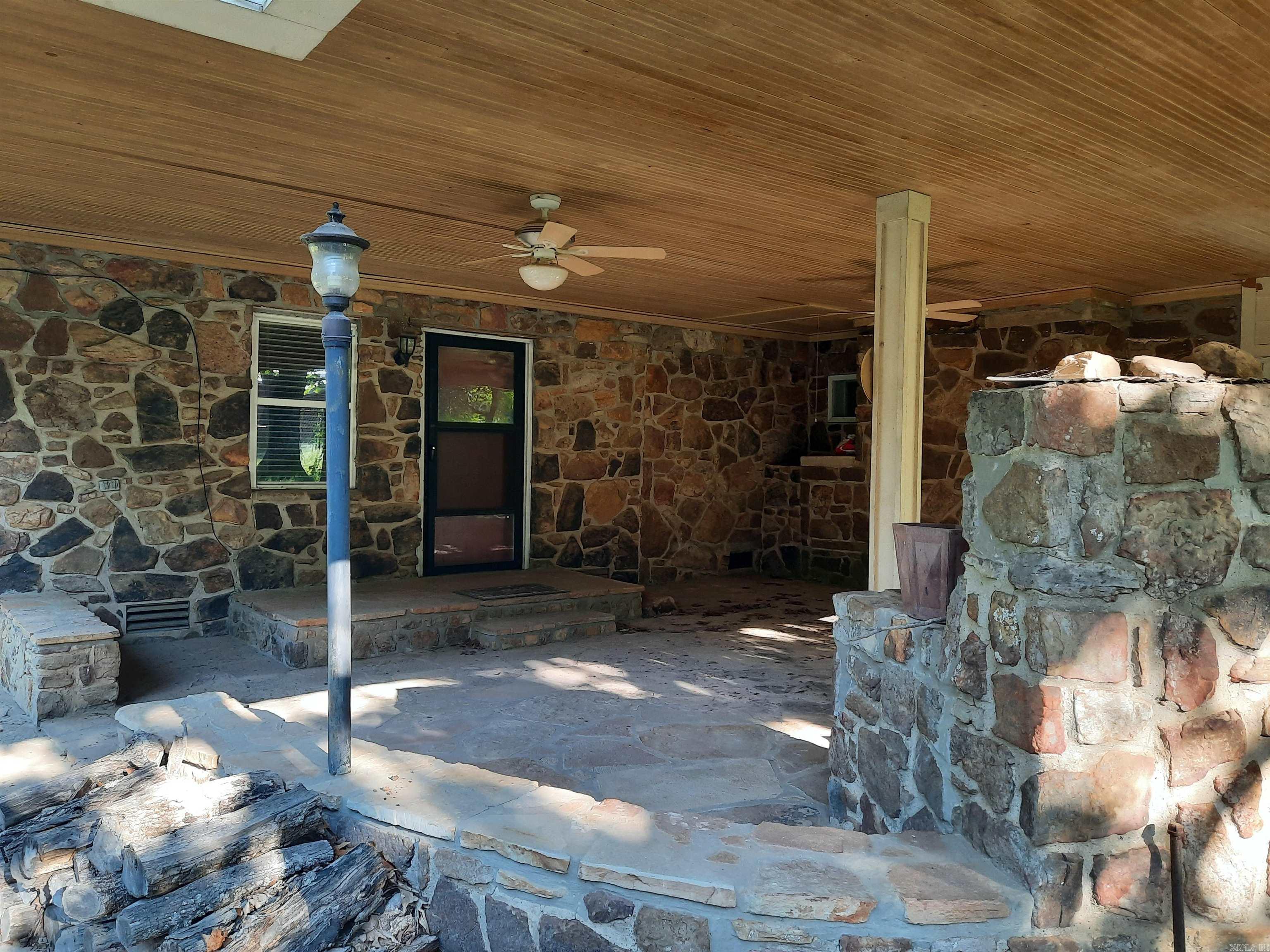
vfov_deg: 54.9
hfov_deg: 69.4
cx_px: 635
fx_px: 917
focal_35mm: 25
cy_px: 476
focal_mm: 4.6
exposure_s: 1/60
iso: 160
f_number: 2
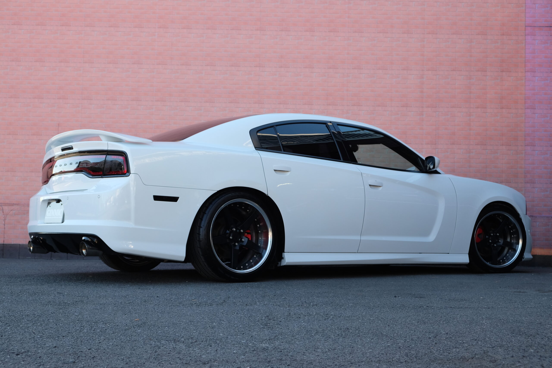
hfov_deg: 41.9
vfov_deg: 28.7
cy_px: 184
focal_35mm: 47
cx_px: 276
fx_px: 721
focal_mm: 31.5
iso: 400
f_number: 5.6
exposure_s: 1/200
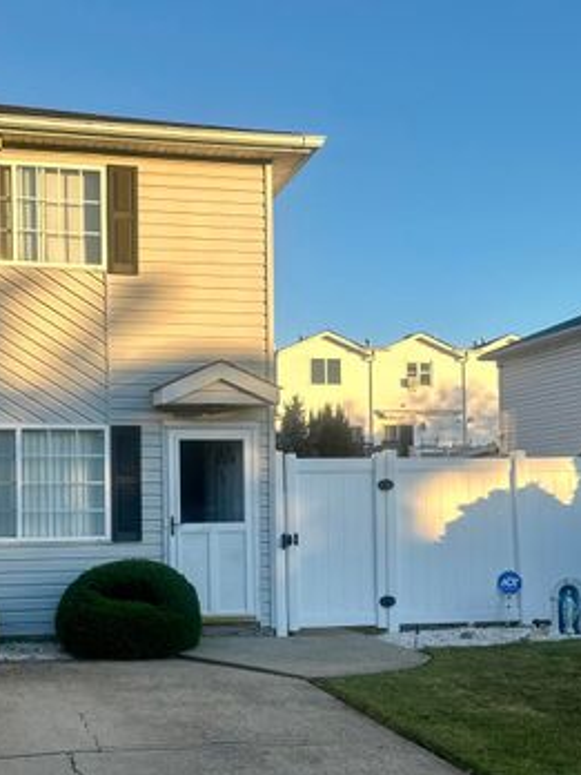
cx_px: 189
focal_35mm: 46
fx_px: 1029
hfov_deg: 31.3
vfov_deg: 40.9
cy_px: 491
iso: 80
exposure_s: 1/1393
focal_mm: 6.86
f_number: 1.78
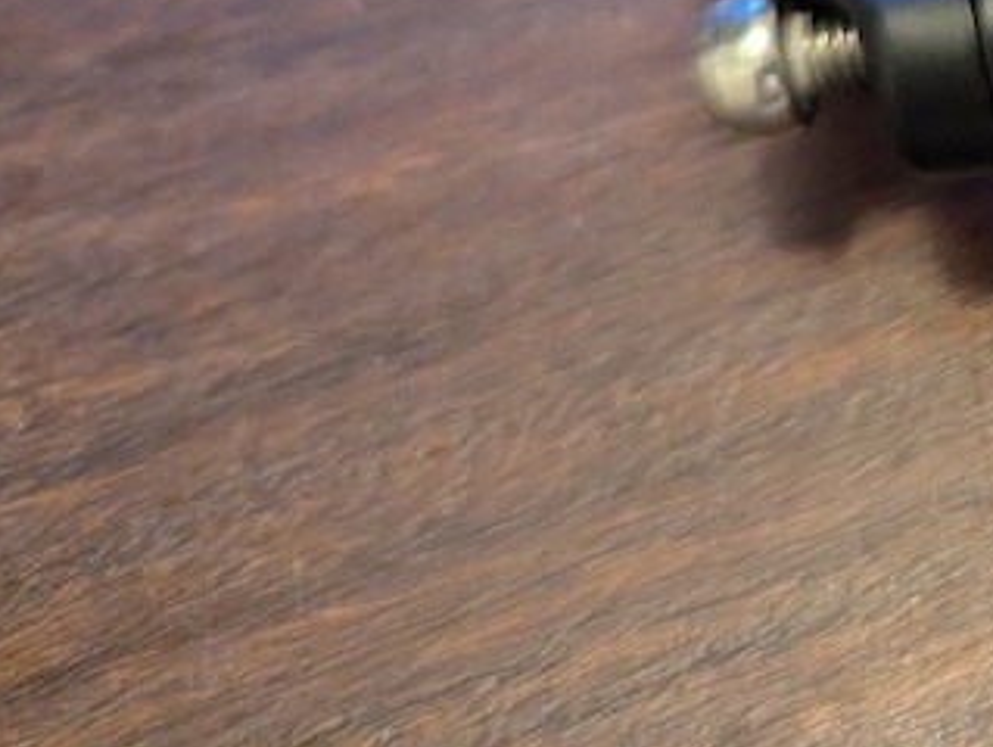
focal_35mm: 77
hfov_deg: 21.1
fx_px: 2211
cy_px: -440
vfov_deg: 17.0
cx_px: 1513
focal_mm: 6.81
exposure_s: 1/33.3
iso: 2501
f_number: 1.85
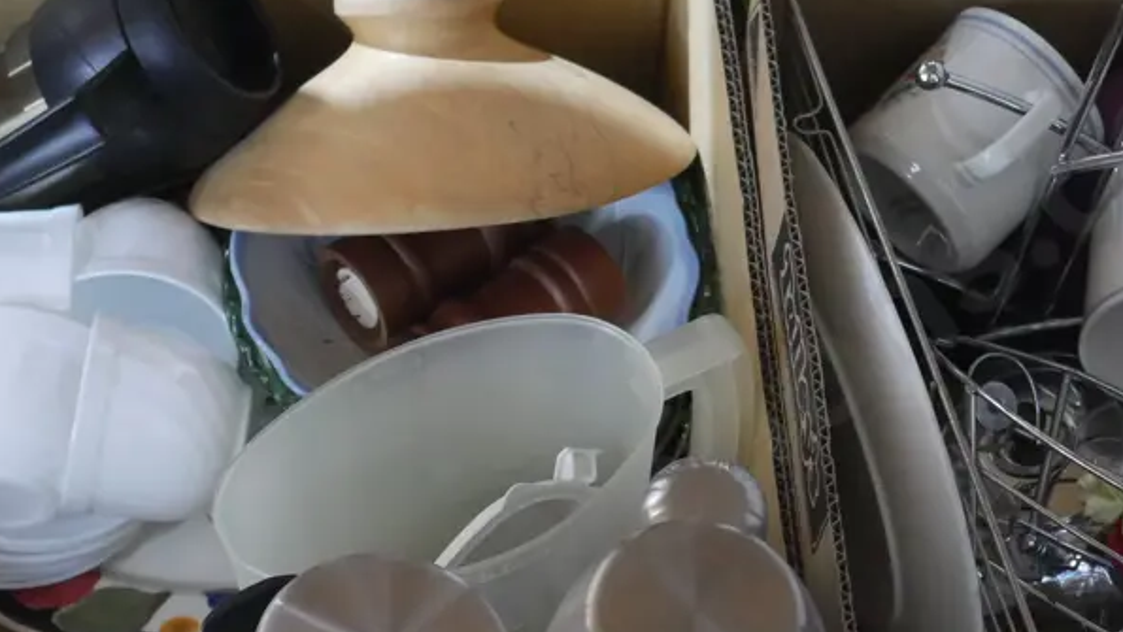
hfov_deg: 23.7
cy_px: 549
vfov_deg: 13.4
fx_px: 2681
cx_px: 598
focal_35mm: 90
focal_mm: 24
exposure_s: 1/15
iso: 3200
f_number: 5.2
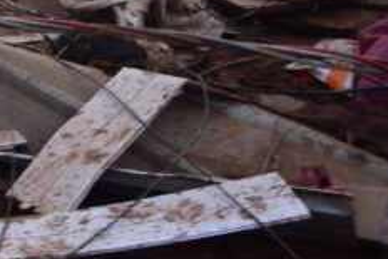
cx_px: -308
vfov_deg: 9.0
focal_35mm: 141
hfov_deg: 13.1
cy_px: -303
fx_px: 1521
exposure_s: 1/400
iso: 320
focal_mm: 32
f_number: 5
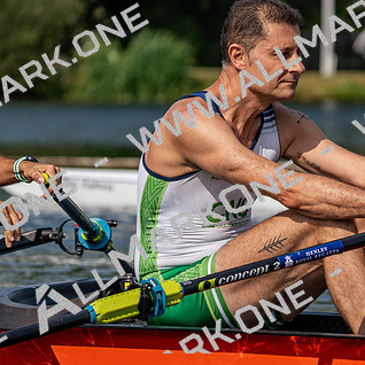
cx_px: 269
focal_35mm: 321
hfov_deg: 5.5
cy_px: 157
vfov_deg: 5.5
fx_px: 3829
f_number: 5.6
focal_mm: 207
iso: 125
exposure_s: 1/1600
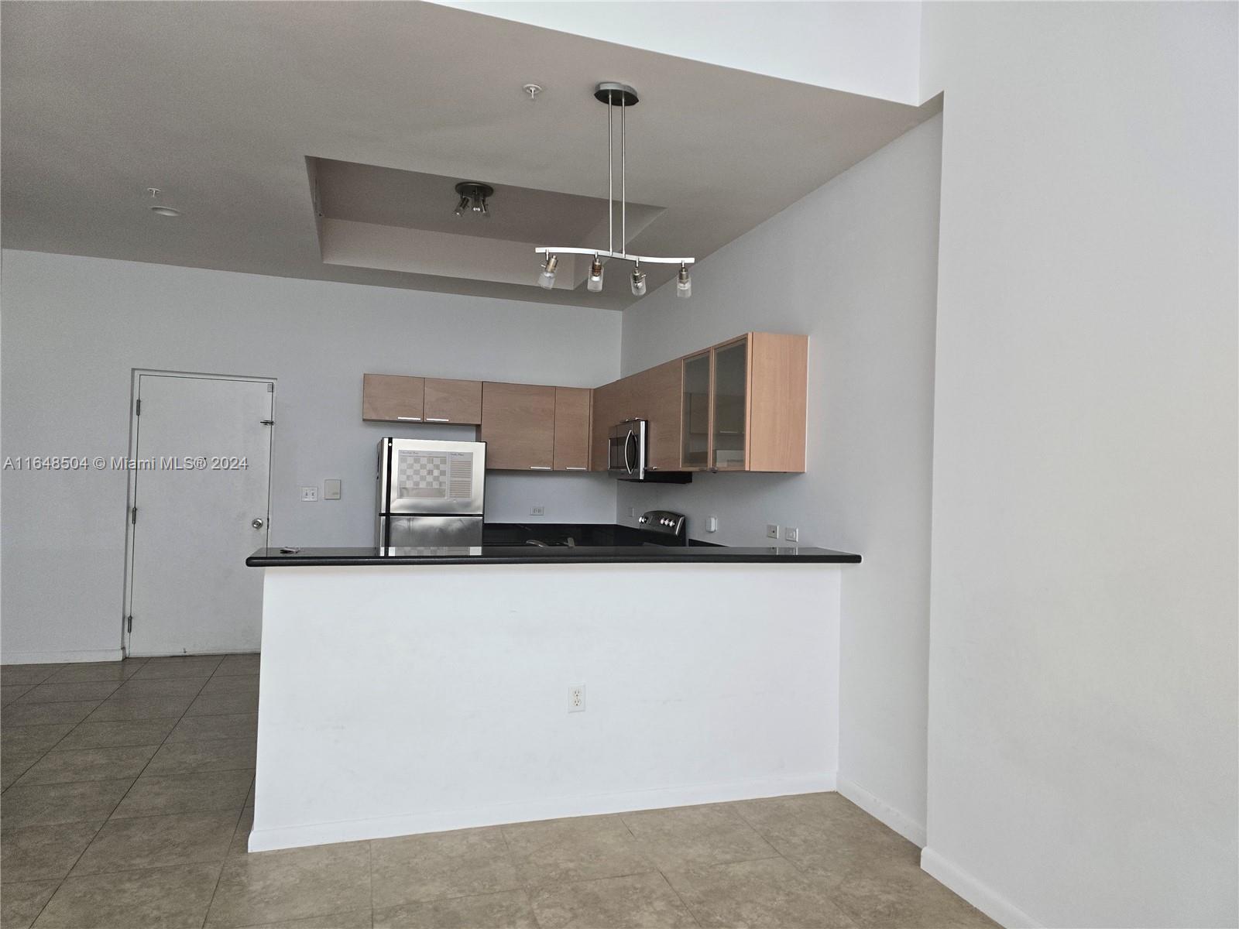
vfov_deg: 58.9
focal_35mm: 23
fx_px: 823
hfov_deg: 73.9
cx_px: 620
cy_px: 464
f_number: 1.7
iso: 250
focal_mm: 6.3
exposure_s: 1/120
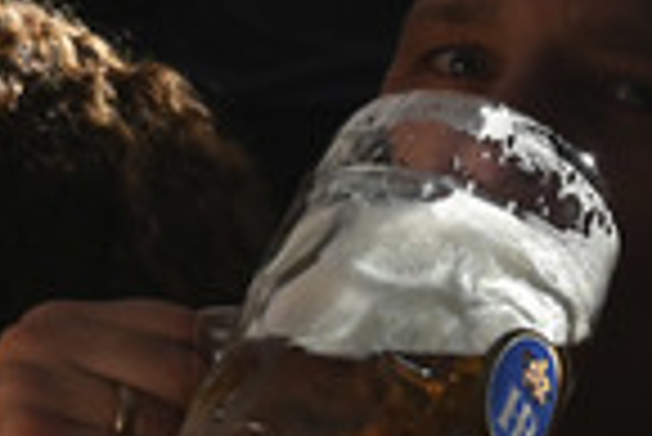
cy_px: 414
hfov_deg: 7.1
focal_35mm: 289
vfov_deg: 4.8
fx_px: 5239
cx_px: 202
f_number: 8
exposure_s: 1/1000
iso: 5000
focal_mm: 62
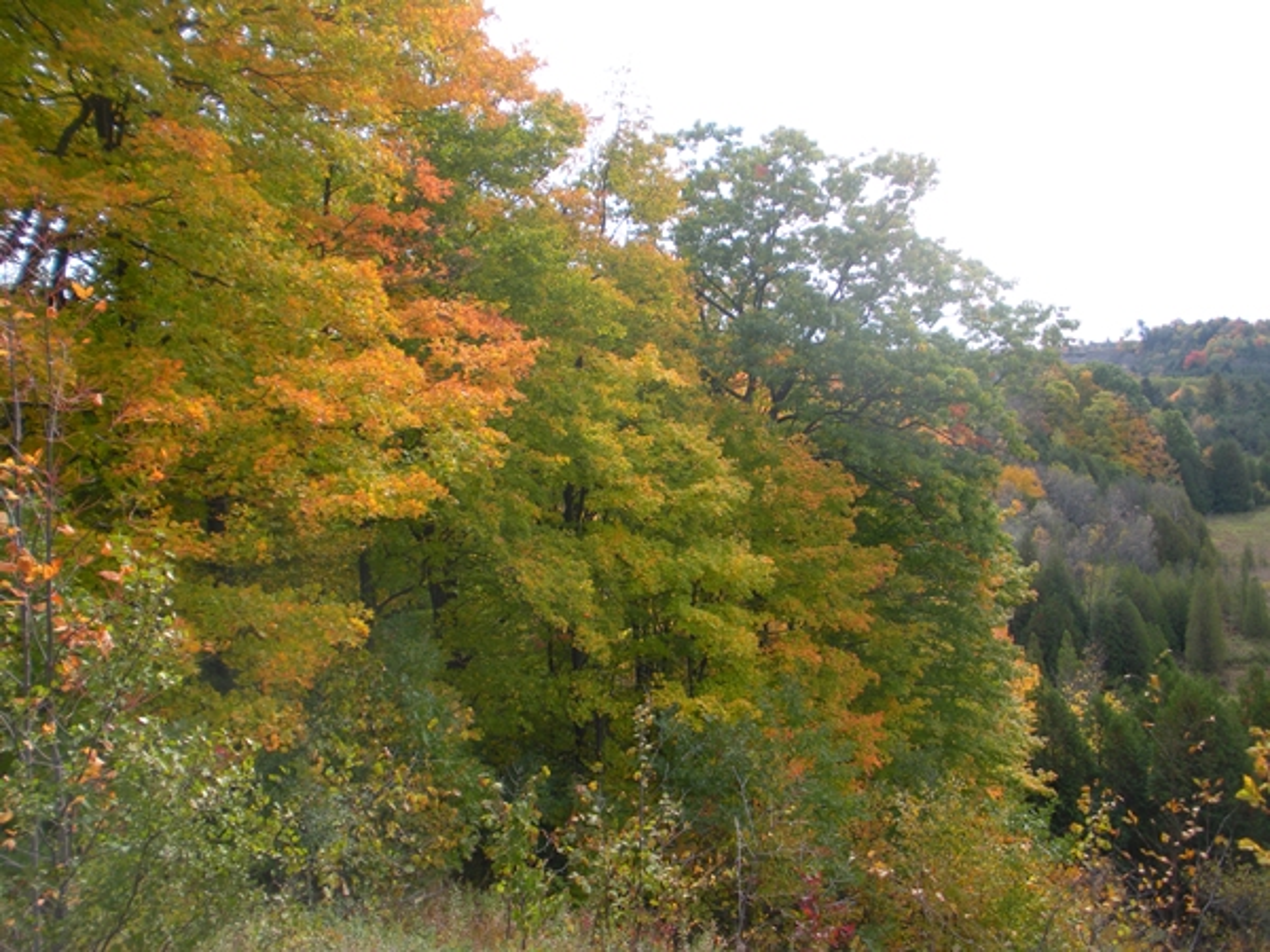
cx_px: 635
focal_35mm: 36
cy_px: 476
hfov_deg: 51.4
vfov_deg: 39.7
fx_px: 1321
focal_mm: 6.3
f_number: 3.5
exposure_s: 1/230
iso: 64
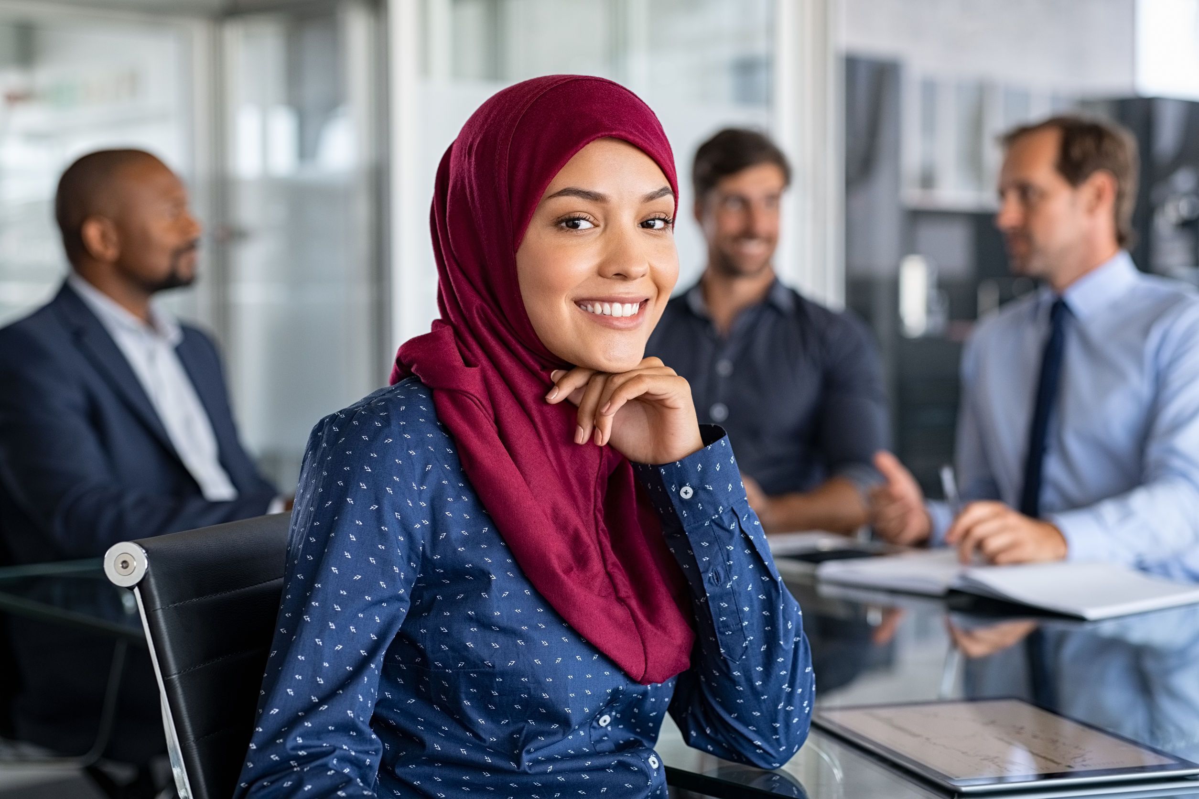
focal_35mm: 60
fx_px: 1998
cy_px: 400
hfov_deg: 33.4
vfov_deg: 22.6
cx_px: 600
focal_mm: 50
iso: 400
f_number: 2.8
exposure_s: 1/160
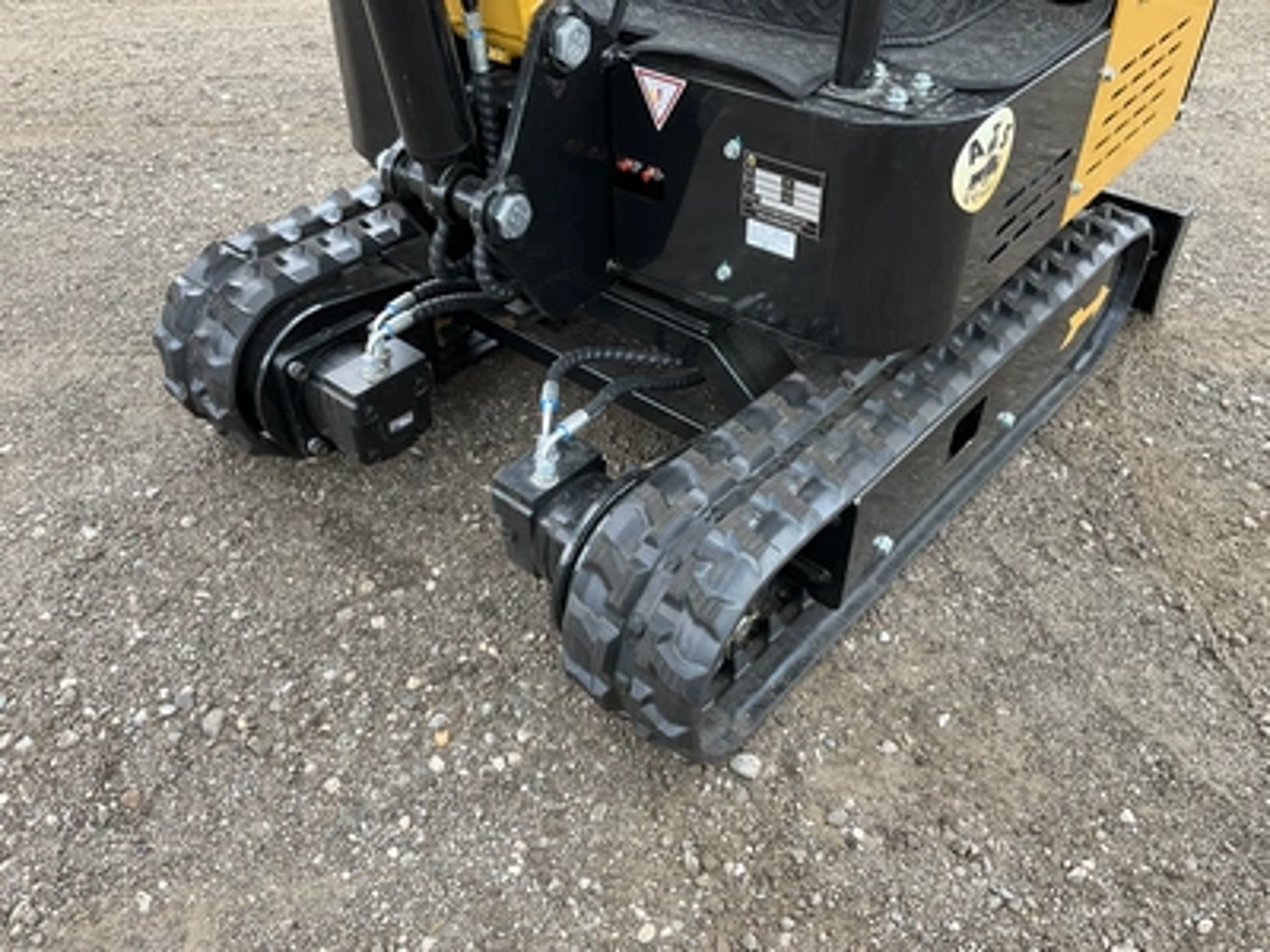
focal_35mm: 29
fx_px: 1064
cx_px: 635
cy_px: 476
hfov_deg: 61.7
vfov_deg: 48.2
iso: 25
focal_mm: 3
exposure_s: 1/122
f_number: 1.8
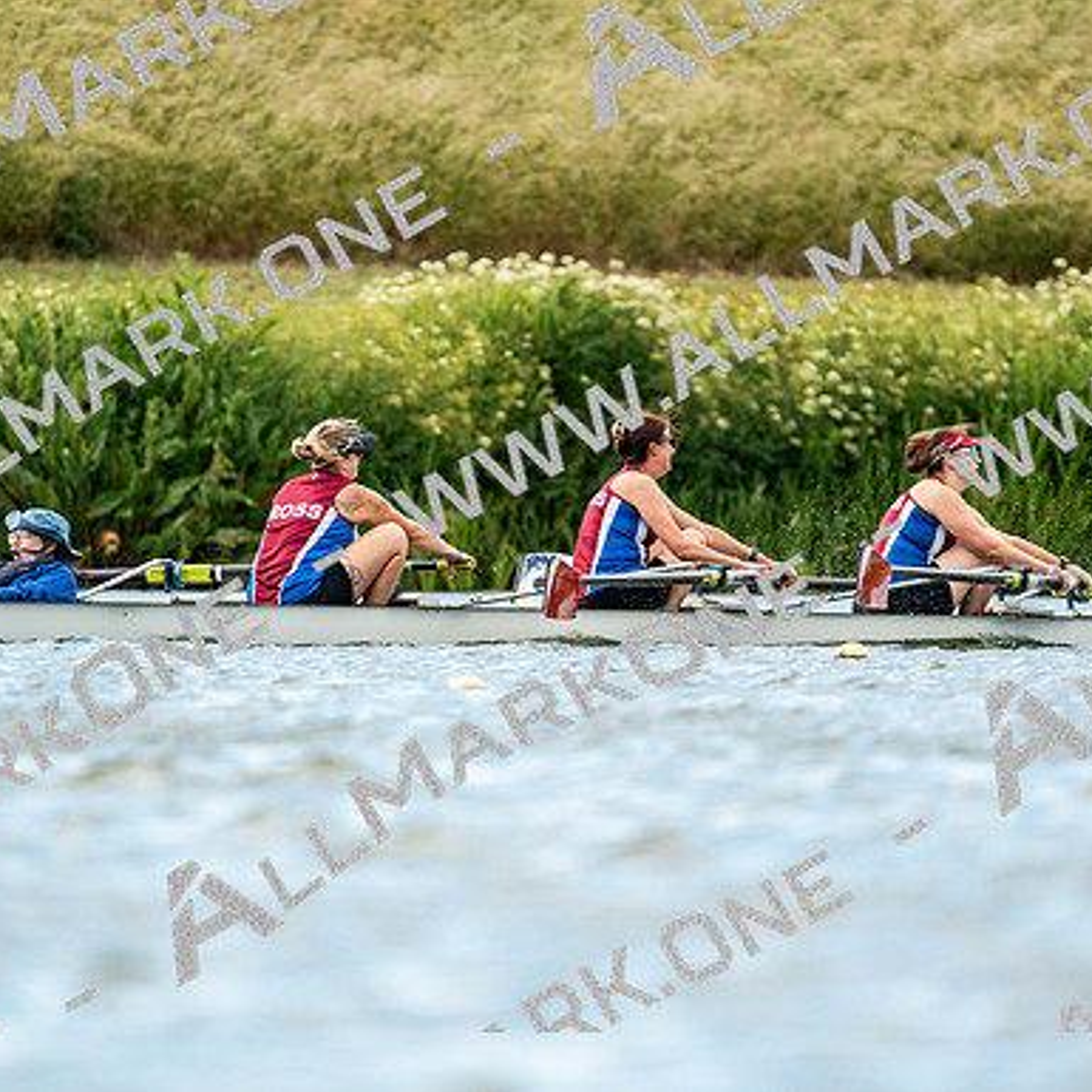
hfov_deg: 2.3
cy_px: 546
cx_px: 743
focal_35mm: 769
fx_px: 27446
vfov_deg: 2.3
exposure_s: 1/2000
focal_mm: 600
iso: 640
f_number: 6.3
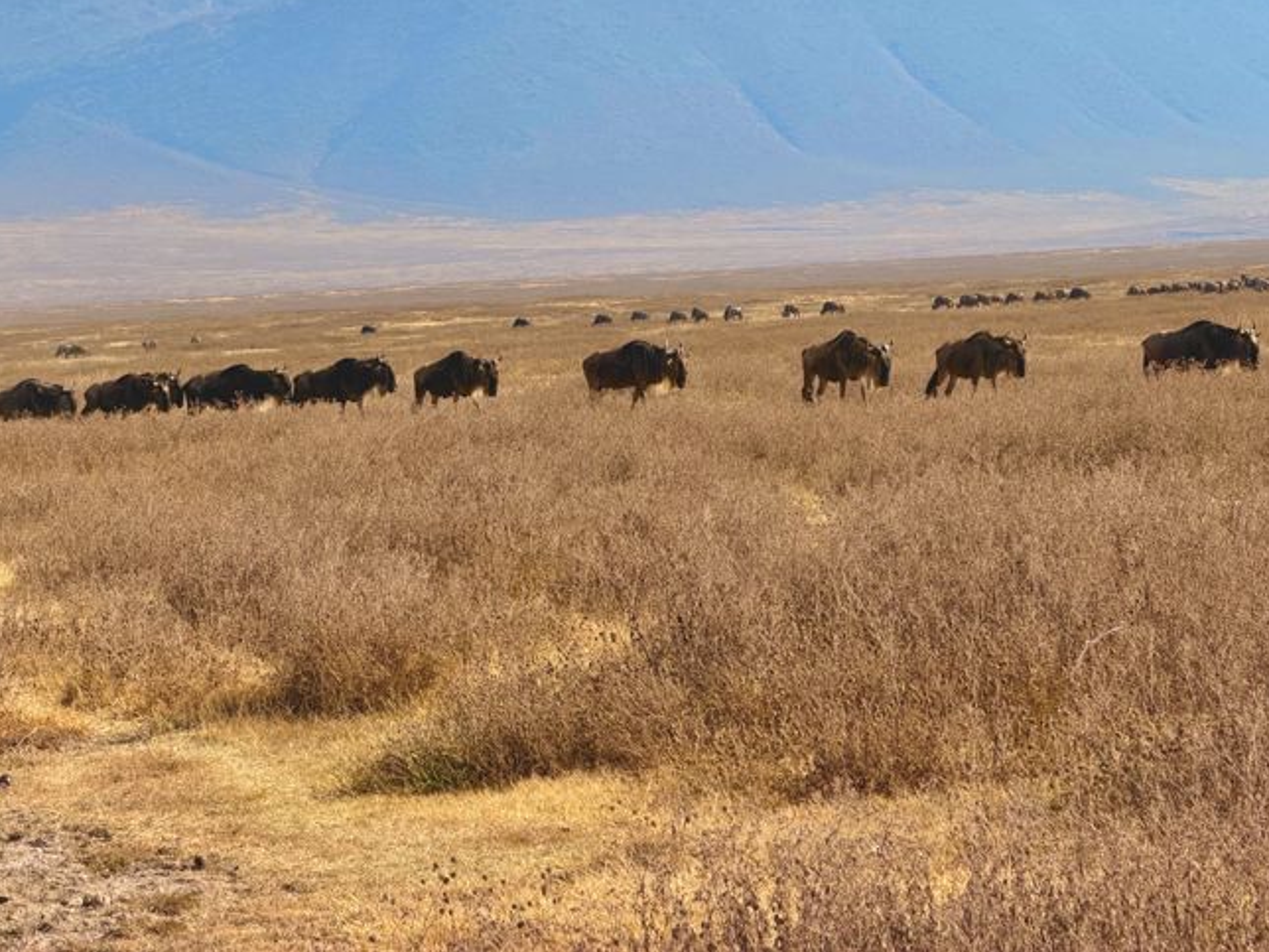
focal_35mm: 132
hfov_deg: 14.9
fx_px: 4839
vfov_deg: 11.2
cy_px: 325
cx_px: 569
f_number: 2.8
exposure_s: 1/638
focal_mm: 16.89
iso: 25
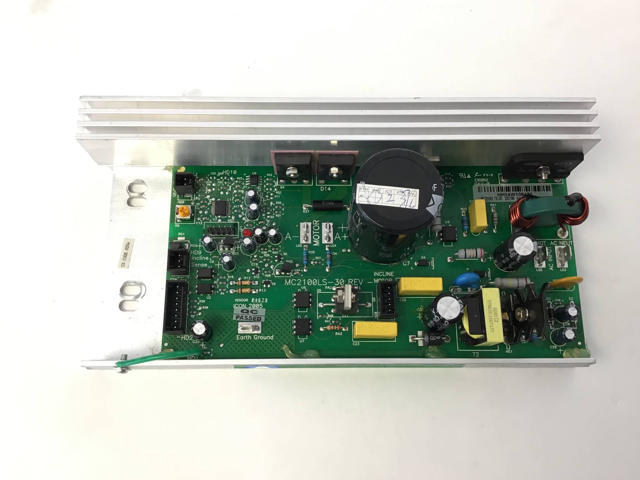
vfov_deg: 44.2
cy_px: 240
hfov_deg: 56.8
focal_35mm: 32
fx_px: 592
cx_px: 317
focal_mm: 3.3
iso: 25
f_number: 2.4
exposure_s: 1/30
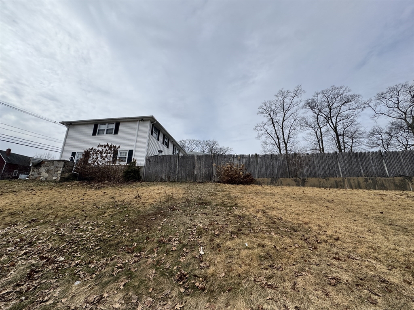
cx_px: 207
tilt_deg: +15.4
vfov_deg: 85.7
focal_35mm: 14
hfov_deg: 102.1
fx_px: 167
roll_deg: -0.7
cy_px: 155
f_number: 2.2
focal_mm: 2.22
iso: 50
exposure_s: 1/3390
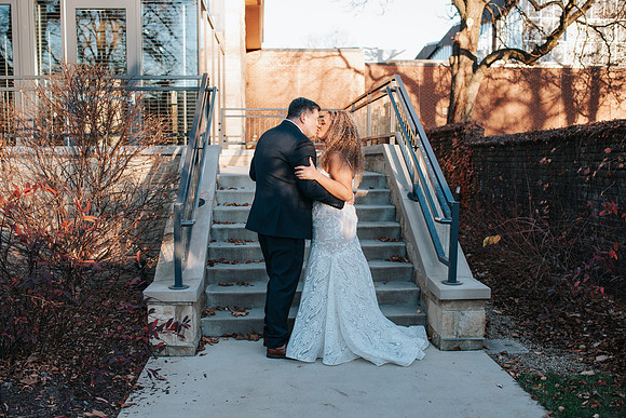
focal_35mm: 39
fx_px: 682
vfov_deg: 34.0
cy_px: 230
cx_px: 309
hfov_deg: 49.3
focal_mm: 35
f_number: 2.8
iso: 400
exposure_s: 1/500
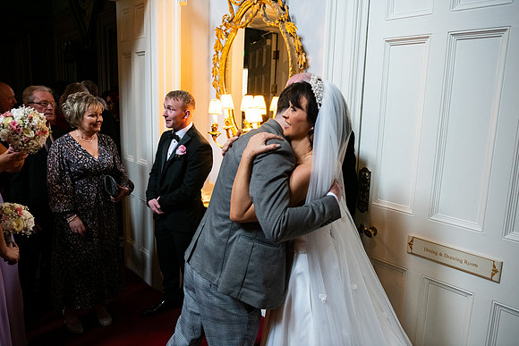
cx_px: 260
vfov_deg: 46.4
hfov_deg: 65.5
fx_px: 404
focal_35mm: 28
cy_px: 173
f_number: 3.5
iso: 1600
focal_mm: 28
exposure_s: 1/160
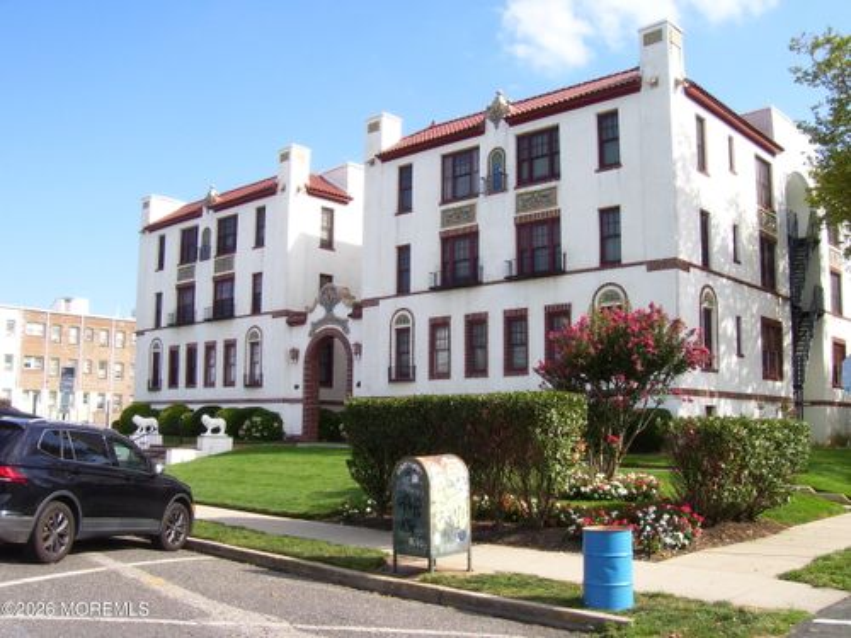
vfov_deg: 41.8
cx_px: 426
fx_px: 836
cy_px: 319
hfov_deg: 54.0
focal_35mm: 34
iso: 80
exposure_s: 1/250
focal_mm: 5.6
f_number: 4.8
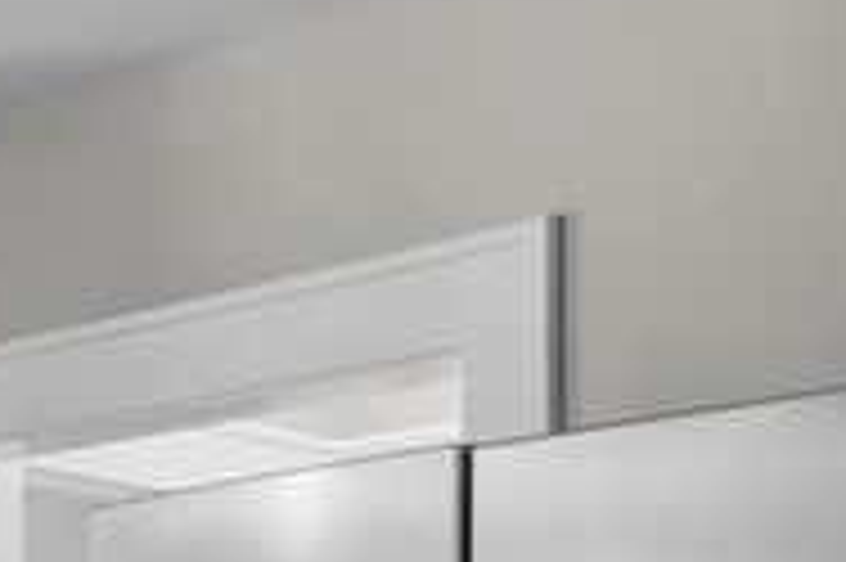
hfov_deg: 14.4
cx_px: -1004
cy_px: 1050
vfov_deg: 11.4
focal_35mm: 110
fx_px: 2583
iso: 250
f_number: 9
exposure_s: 1/2
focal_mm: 19
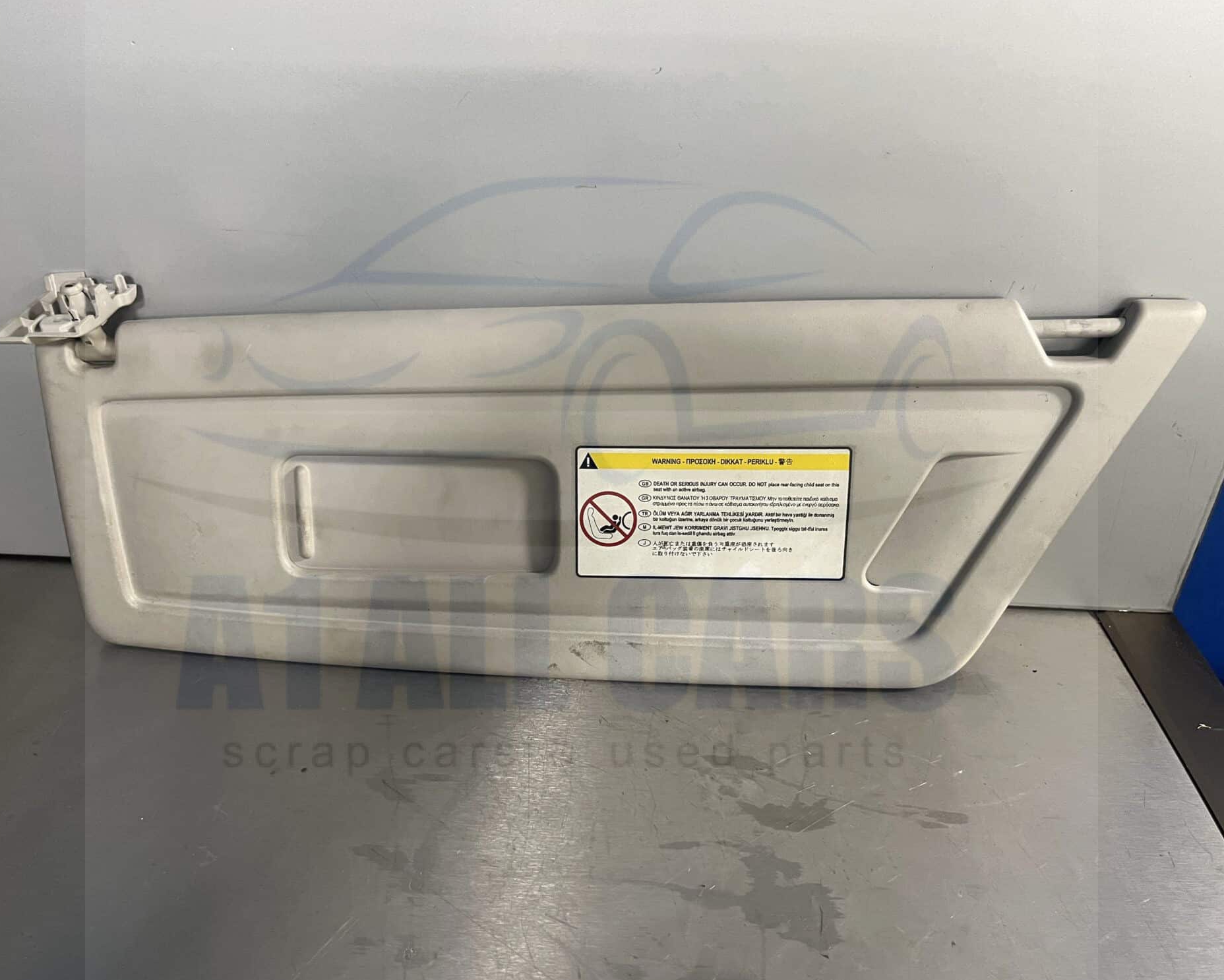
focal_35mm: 28
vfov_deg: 51.5
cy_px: 494
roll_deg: -0.8
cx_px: 592
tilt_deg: -33.5
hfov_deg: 62.2
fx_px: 1014
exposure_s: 1/50
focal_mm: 5.1
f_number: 1.6
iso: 250
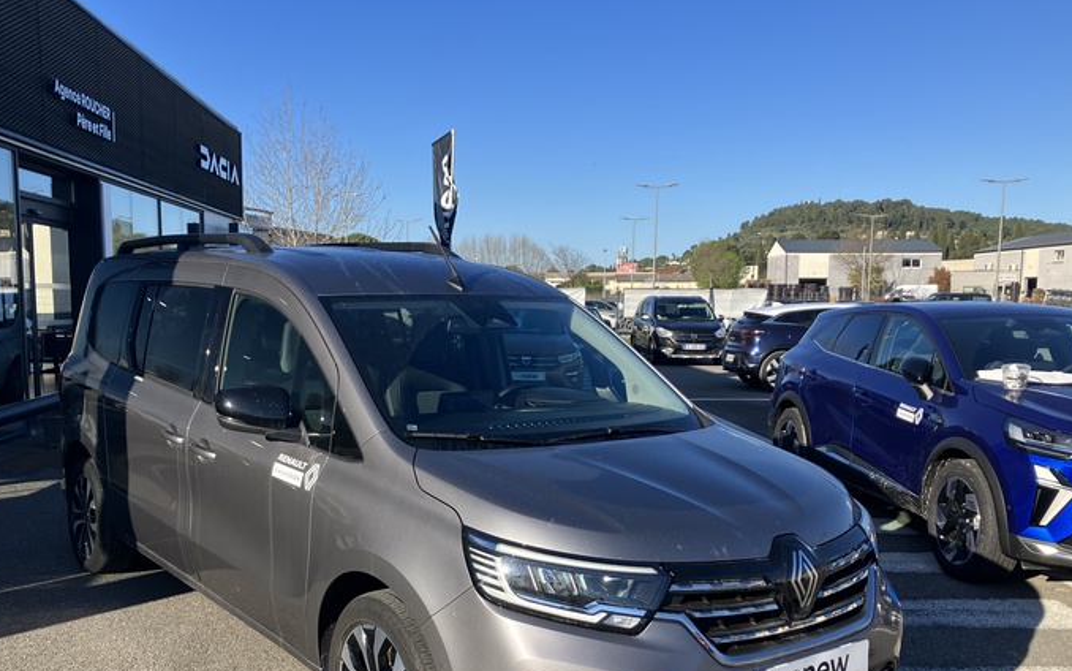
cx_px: 457
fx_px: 1023
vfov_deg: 36.0
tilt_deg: -6.7
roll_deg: +1.0
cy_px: 434
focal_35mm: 35
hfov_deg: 55.1
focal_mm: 3.99
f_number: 1.8
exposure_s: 1/1156
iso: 32
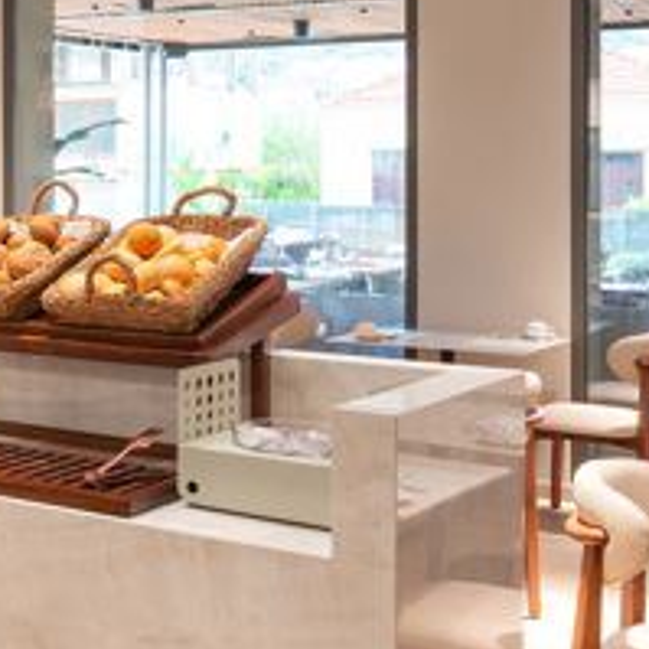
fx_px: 1494
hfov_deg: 20.0
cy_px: 176
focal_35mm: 70
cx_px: -411
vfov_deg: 24.3
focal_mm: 16.1
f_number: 8
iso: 100
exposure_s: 2
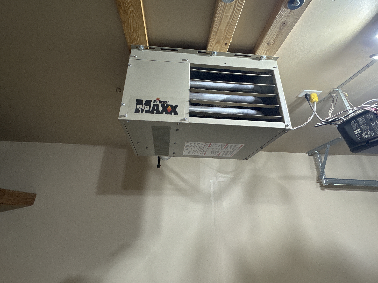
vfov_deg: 68.2
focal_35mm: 19
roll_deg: -0.8
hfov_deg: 84.7
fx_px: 207
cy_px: 118
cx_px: 188
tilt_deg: +27.5
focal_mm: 2.22
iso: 250
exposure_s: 1/60
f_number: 2.2
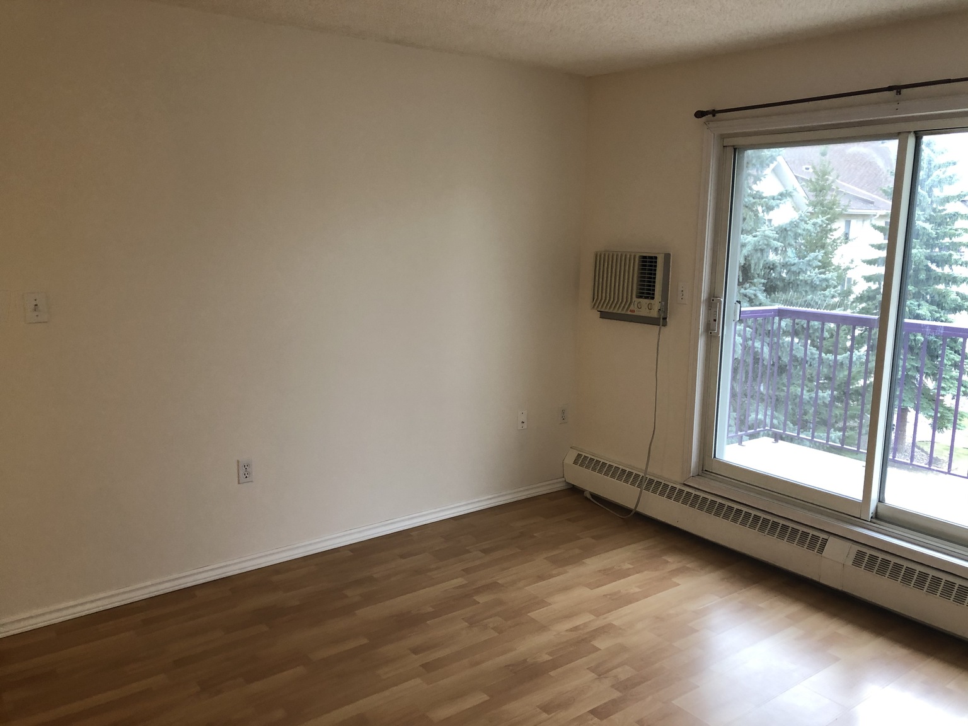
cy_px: 363
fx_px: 783
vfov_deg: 49.7
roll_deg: -0.7
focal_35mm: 28
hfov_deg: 63.4
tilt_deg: -9.9
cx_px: 484
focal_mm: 3.99
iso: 40
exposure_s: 1/30
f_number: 1.8
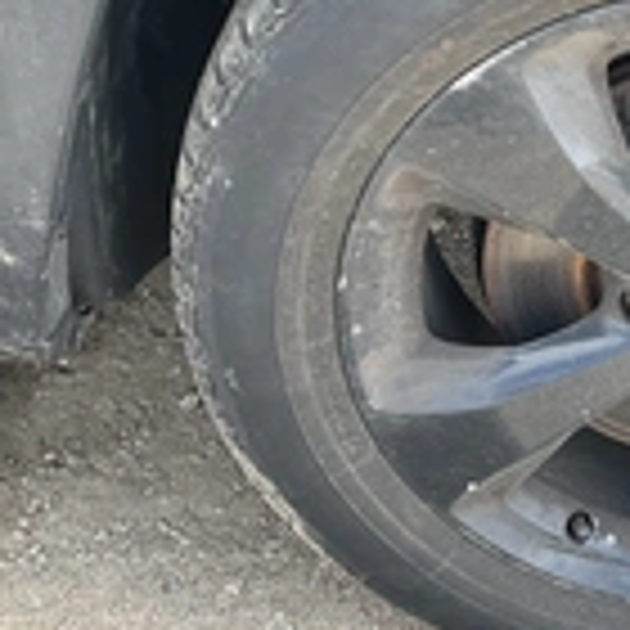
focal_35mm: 73
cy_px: 212
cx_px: 630
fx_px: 1503
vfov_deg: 23.6
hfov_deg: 22.7
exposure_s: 1/122
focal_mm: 3
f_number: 1.8
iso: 20
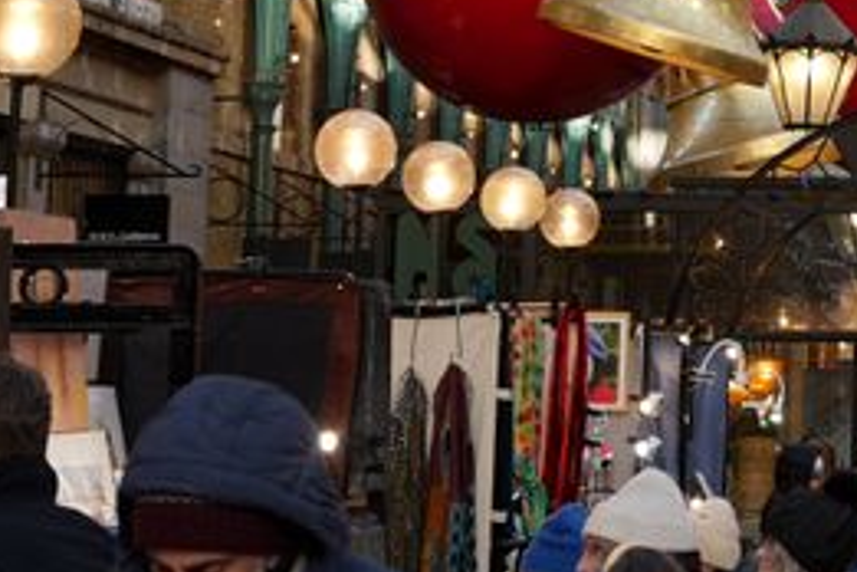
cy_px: -260
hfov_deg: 12.3
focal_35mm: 161
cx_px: 1166
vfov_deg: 8.4
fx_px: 3832
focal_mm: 35
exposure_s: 1/60
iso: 100
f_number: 3.5
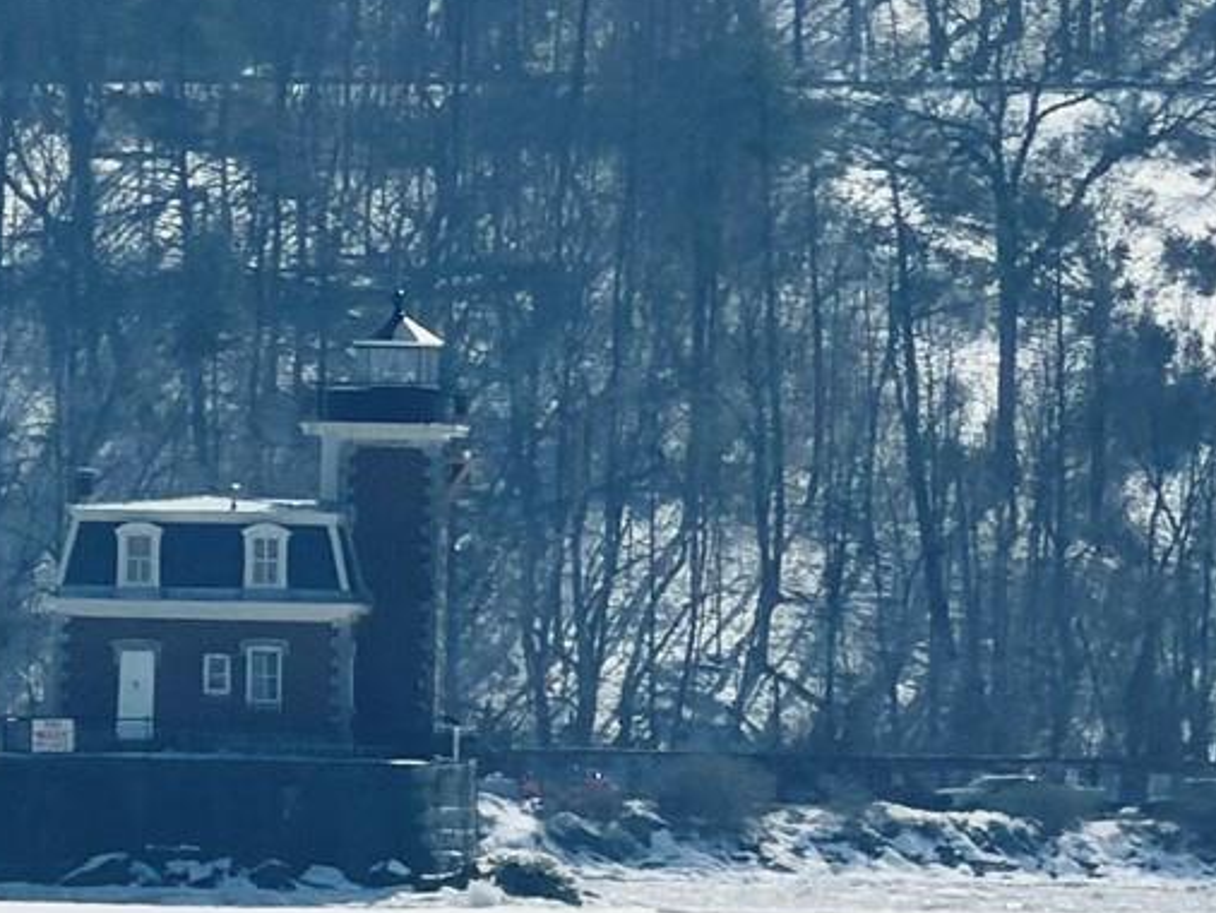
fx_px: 28432
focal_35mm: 809
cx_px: 123
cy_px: -132
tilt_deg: +1.7
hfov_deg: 2.4
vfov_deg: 1.8
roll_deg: -0.6
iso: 20
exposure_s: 1/1905
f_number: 2.8
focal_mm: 16.89
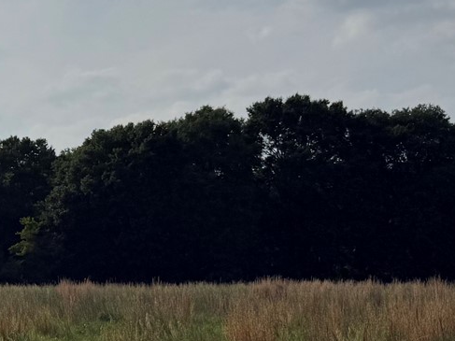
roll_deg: -0.6
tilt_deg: +2.8
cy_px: 217
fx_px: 1327
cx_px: -205
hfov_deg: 17.7
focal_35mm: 101
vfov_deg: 14.6
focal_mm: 6.76
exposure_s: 1/14286
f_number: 1.78
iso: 64
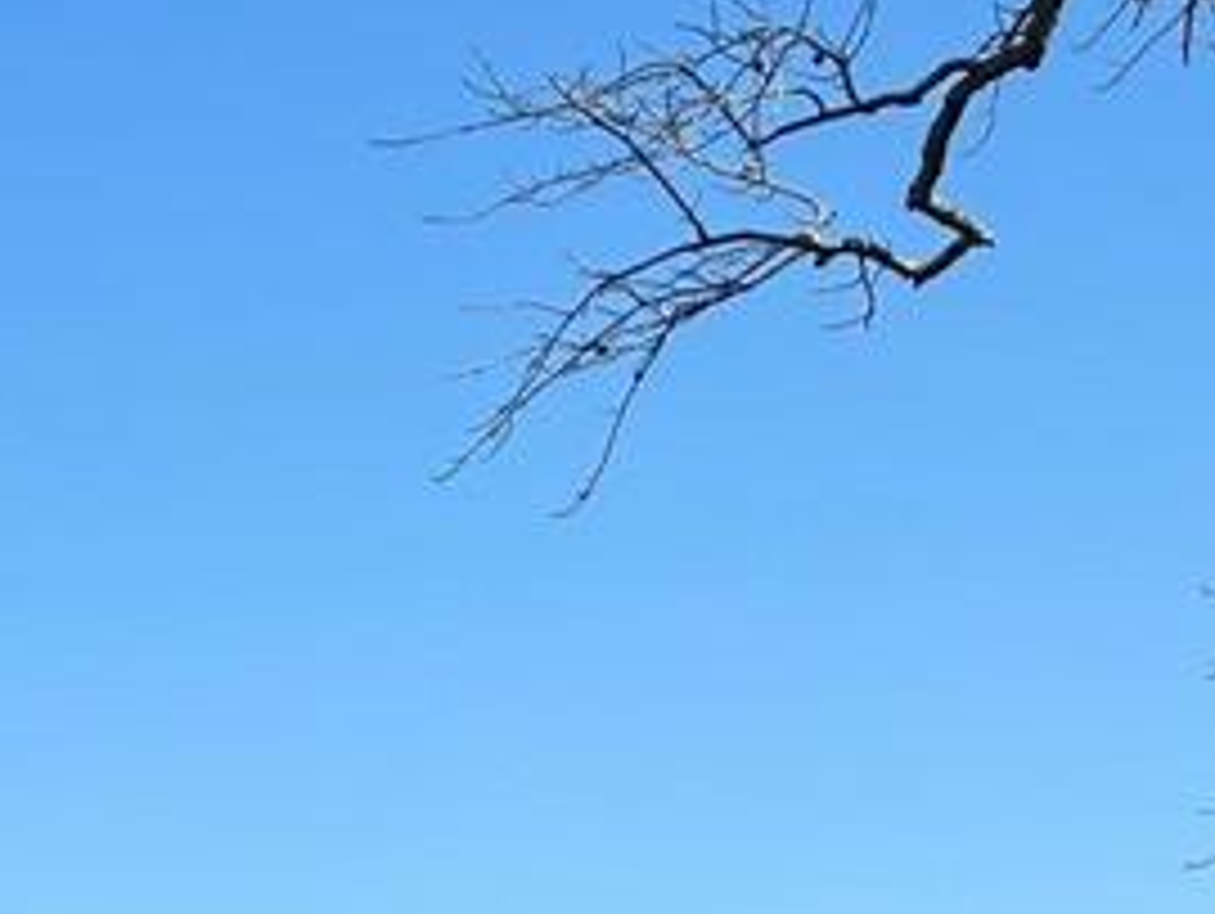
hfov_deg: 10.3
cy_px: 1544
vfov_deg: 7.9
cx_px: -909
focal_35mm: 182
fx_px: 6394
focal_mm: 6.86
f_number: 1.78
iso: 100
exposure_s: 1/5882
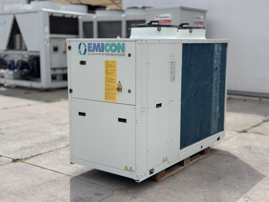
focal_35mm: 48
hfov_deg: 39.7
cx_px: 134
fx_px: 373
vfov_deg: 30.3
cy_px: 101
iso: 80
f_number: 1.78
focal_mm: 6.86
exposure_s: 1/5882
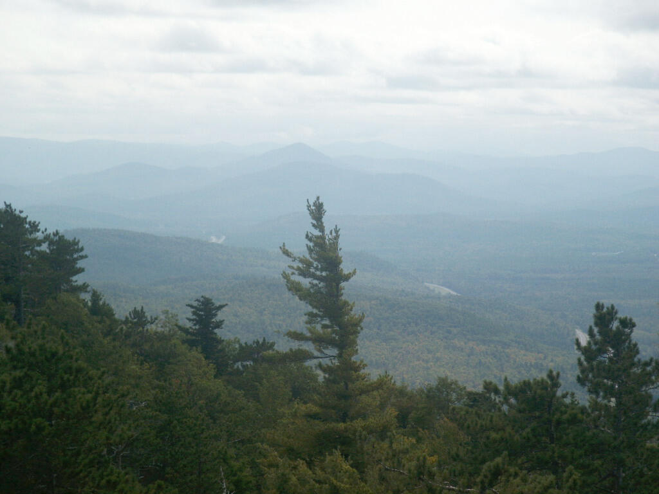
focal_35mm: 139
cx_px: 330
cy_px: 247
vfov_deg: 10.7
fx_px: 2646
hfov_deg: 14.2
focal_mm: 28.22
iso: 64
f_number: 3.6
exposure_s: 1/500
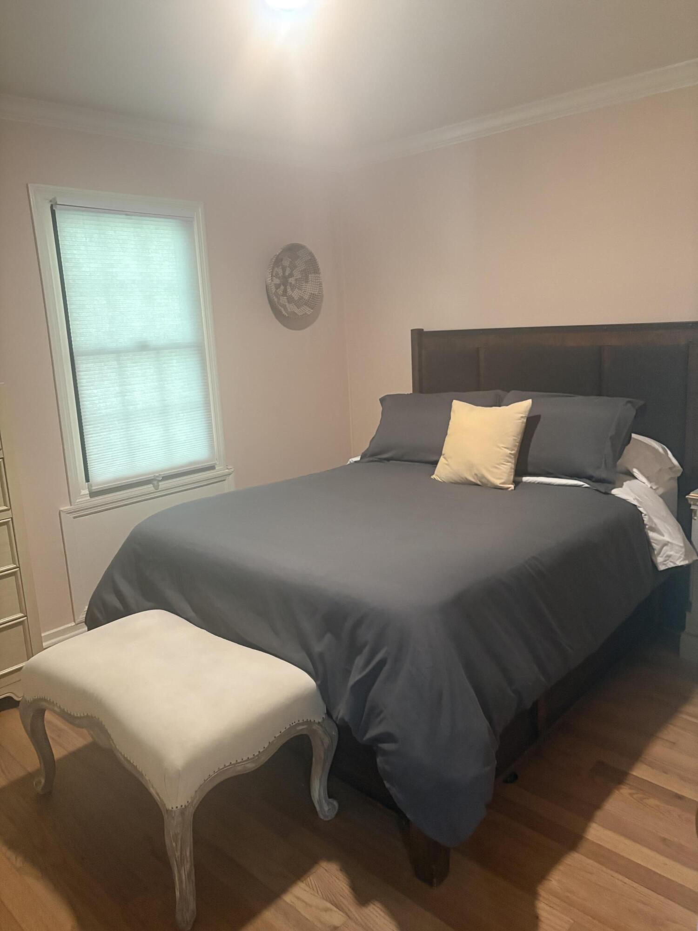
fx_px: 699
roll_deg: +3.4
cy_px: 466
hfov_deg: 53.1
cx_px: 349
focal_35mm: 26
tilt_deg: -12.4
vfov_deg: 67.3
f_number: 1.6
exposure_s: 1/60
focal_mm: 5.96
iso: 400
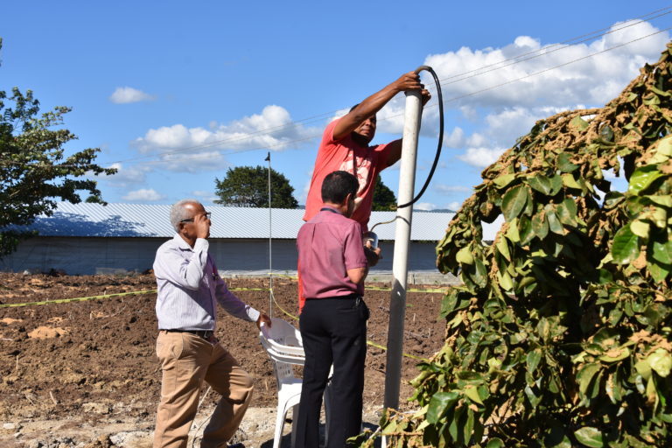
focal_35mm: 52
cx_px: 336
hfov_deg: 37.9
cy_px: 224
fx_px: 980
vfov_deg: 25.8
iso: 100
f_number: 9
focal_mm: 35
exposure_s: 1/320
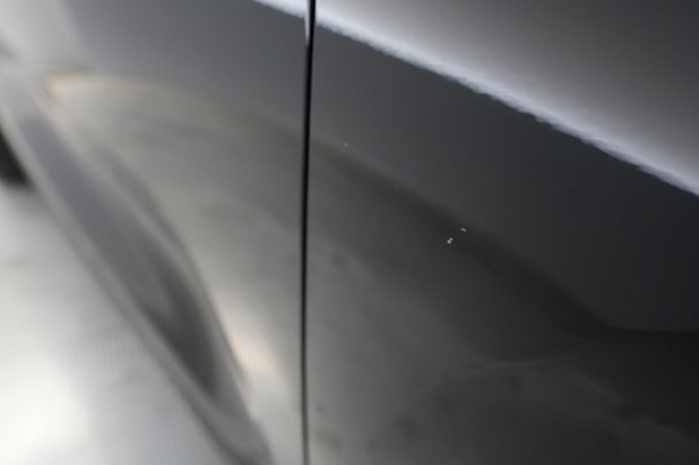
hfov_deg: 63.7
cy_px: 229
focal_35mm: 29
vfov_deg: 44.9
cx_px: 348
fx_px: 563
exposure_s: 1/100
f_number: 5
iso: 5000
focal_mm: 28
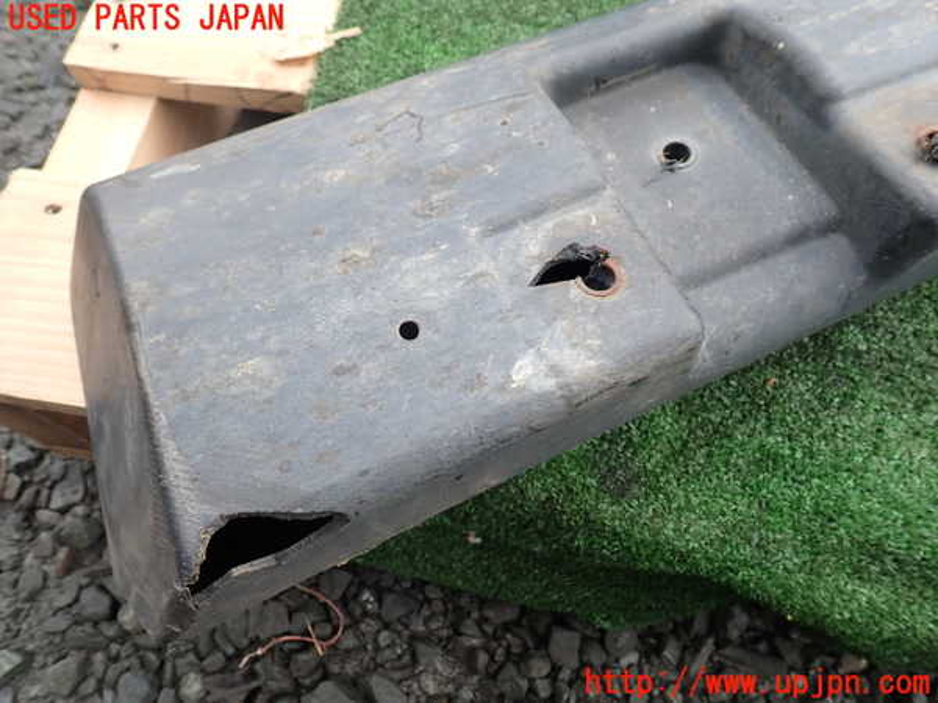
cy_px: 352
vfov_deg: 54.9
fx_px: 677
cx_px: 469
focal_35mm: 25
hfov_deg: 69.4
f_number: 2.8
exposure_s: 1/160
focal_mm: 4.5
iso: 100
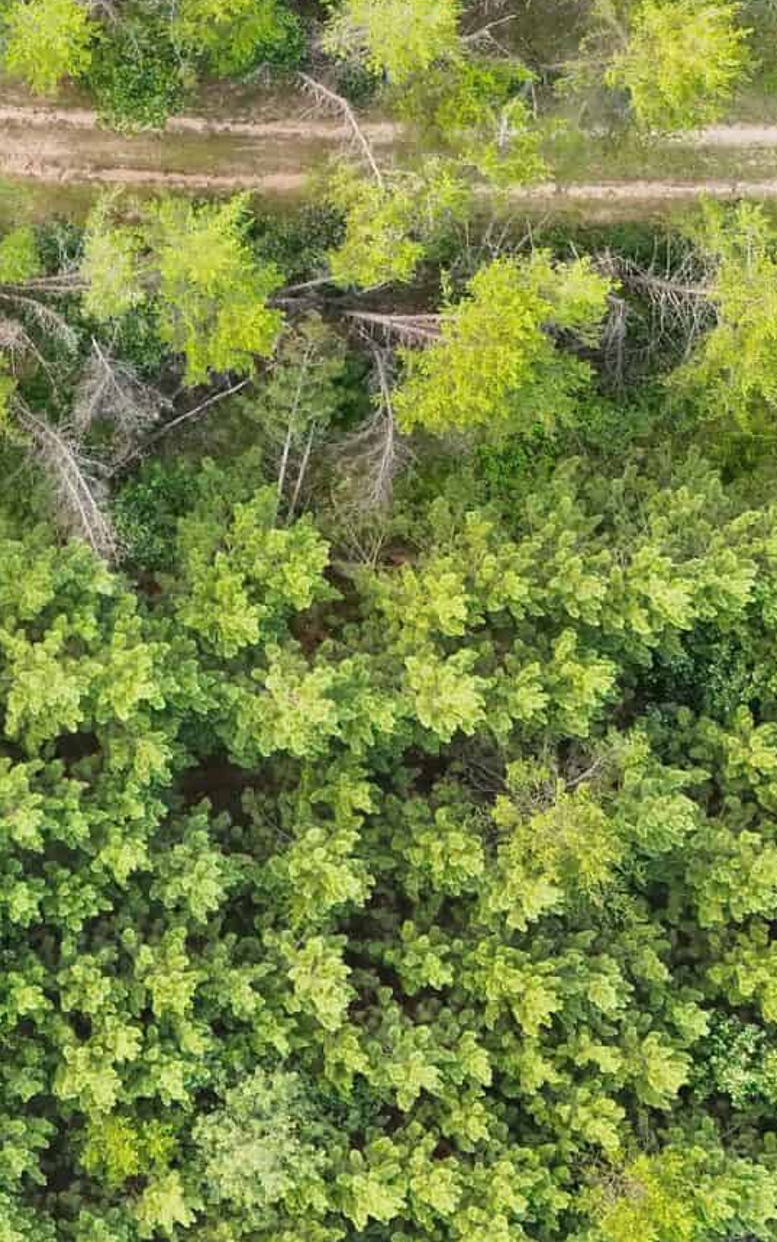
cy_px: 270
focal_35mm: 76
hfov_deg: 15.4
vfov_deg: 26.7
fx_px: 2574
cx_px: -512
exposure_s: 1/100
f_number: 1.7
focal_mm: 6.72
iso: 170
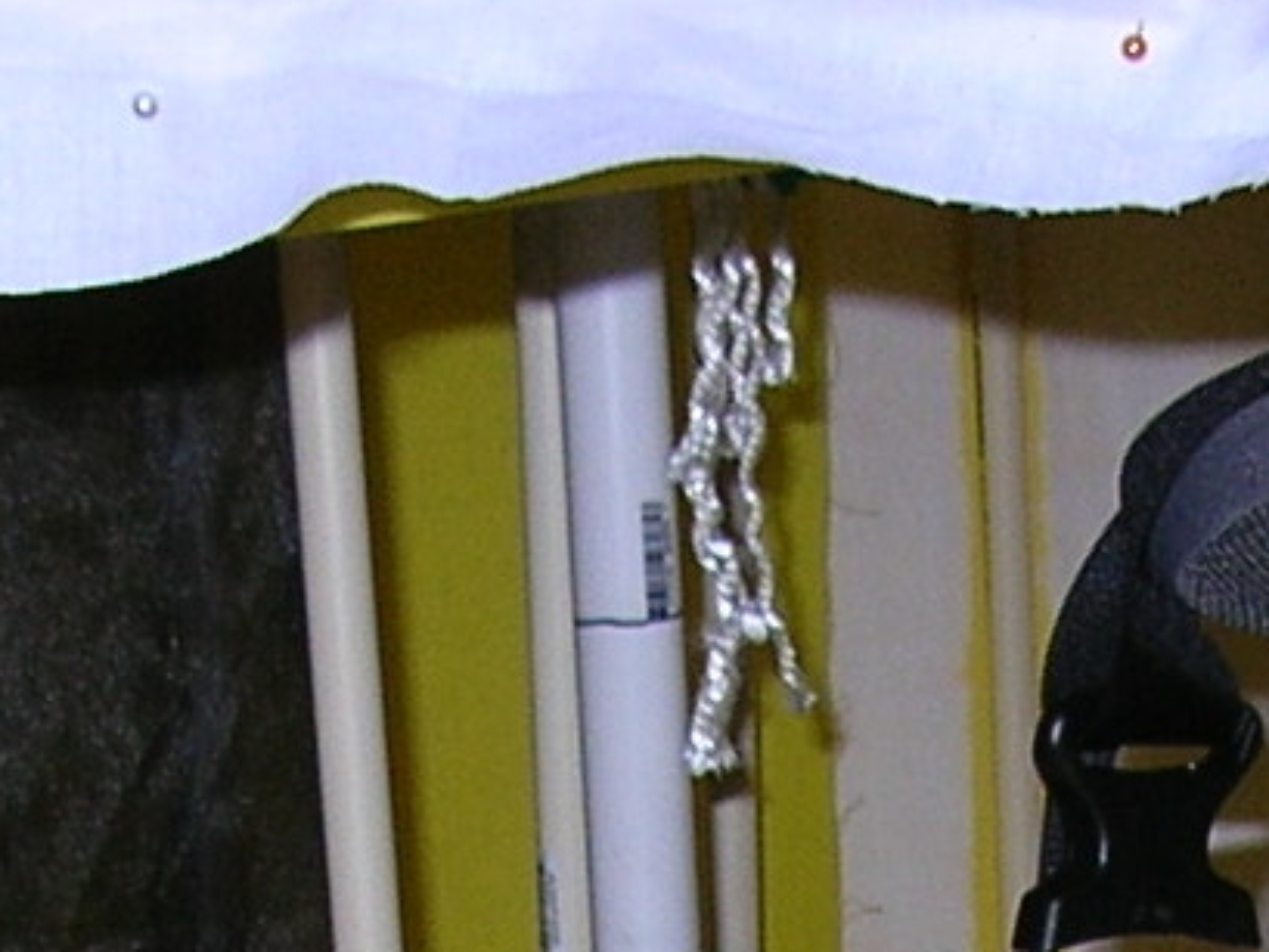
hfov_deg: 9.8
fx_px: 7371
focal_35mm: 201
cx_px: 1177
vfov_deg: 7.0
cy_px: 2264
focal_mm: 6
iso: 50
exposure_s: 1/60.1
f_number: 2.7
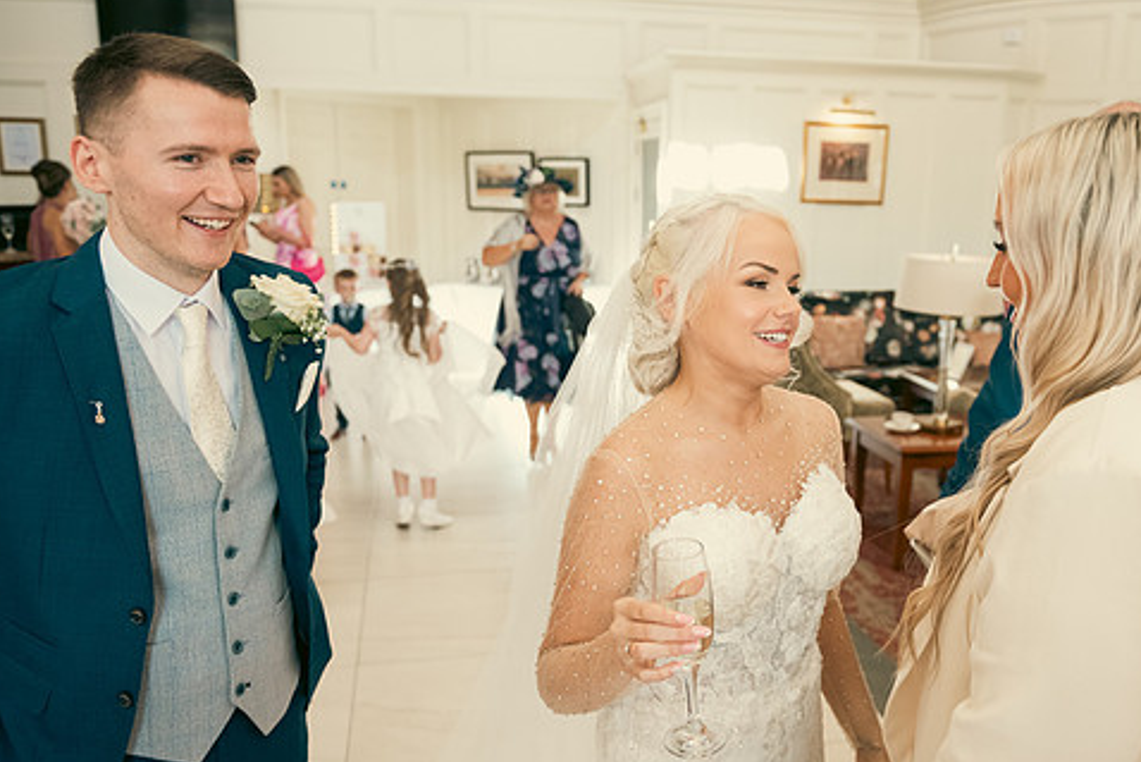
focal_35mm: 34
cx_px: 673
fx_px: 1078
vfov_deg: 38.9
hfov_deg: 55.4
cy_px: 426
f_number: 3.5
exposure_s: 1/160
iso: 800
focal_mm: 28
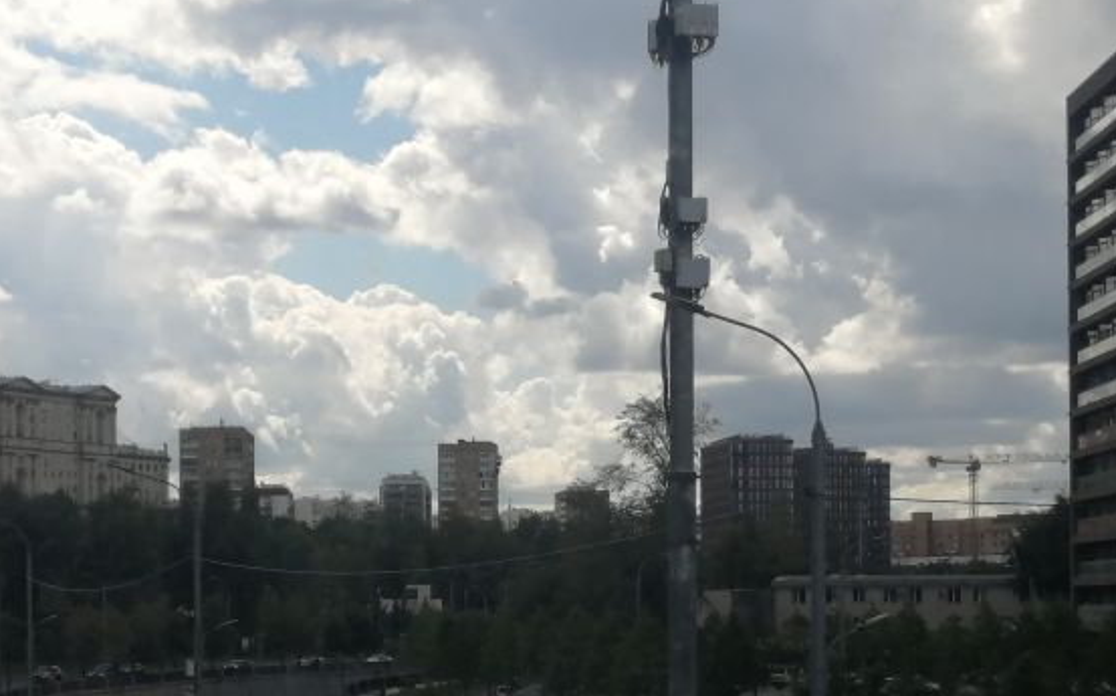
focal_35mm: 89
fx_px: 2706
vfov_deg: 14.5
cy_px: 593
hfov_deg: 23.2
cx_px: 383
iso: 50
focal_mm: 3.62
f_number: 1.8
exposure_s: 1/1721
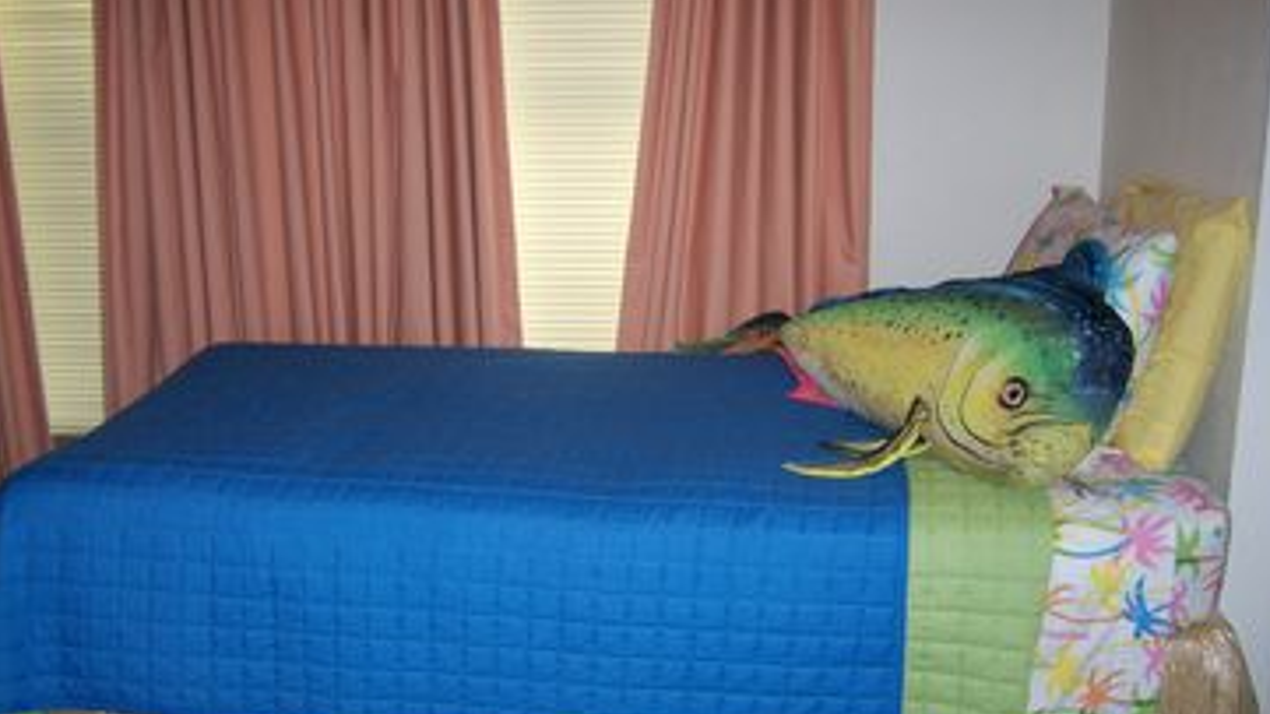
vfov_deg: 29.7
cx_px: 640
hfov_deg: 50.5
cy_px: 401
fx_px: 1347
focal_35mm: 40
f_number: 2.8
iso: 125
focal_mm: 6
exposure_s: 1/60
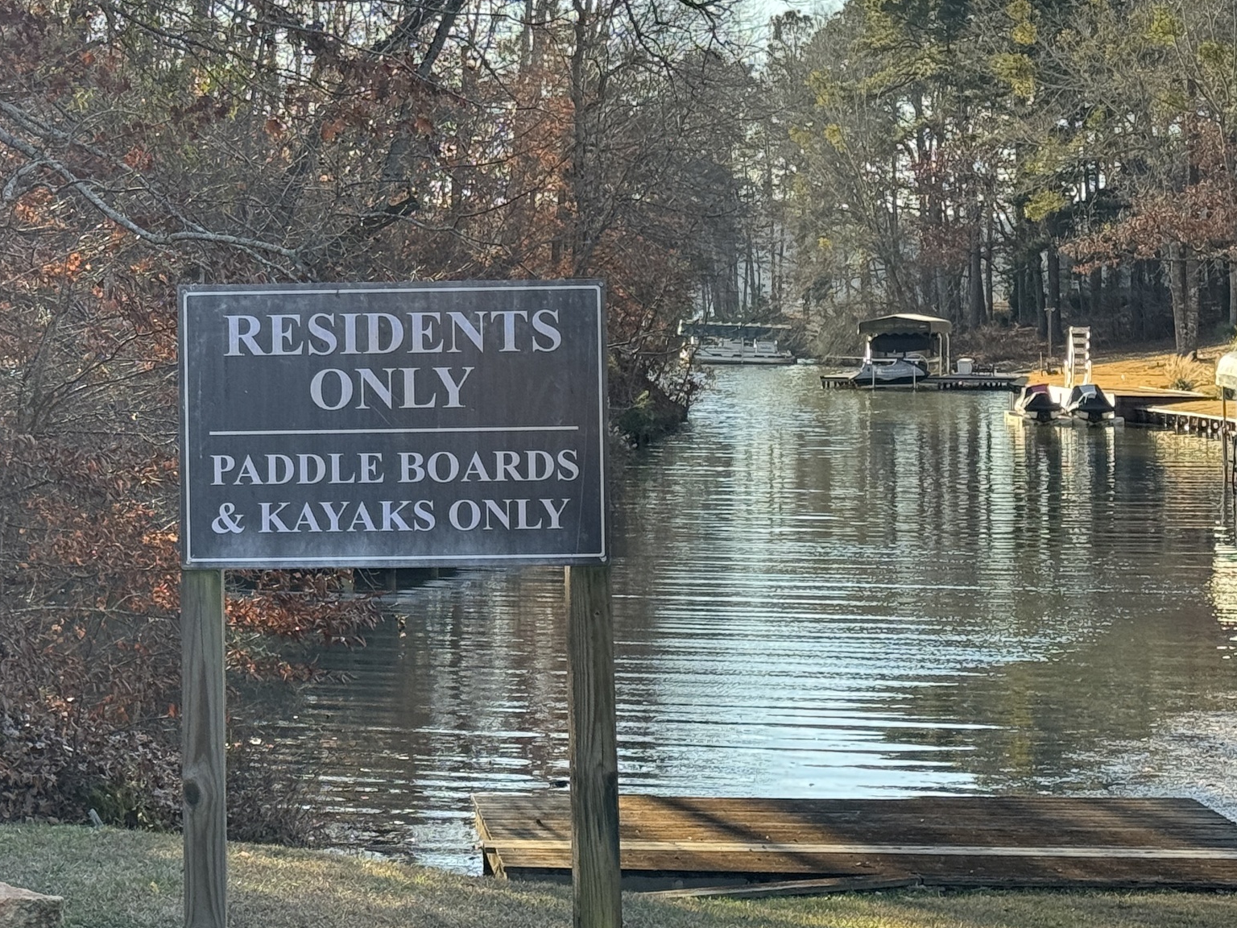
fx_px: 3431
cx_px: 173
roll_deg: +0.4
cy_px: 337
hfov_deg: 20.1
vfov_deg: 15.4
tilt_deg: -2.0
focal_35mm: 96
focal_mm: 6.76
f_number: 1.78
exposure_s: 1/731
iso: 64
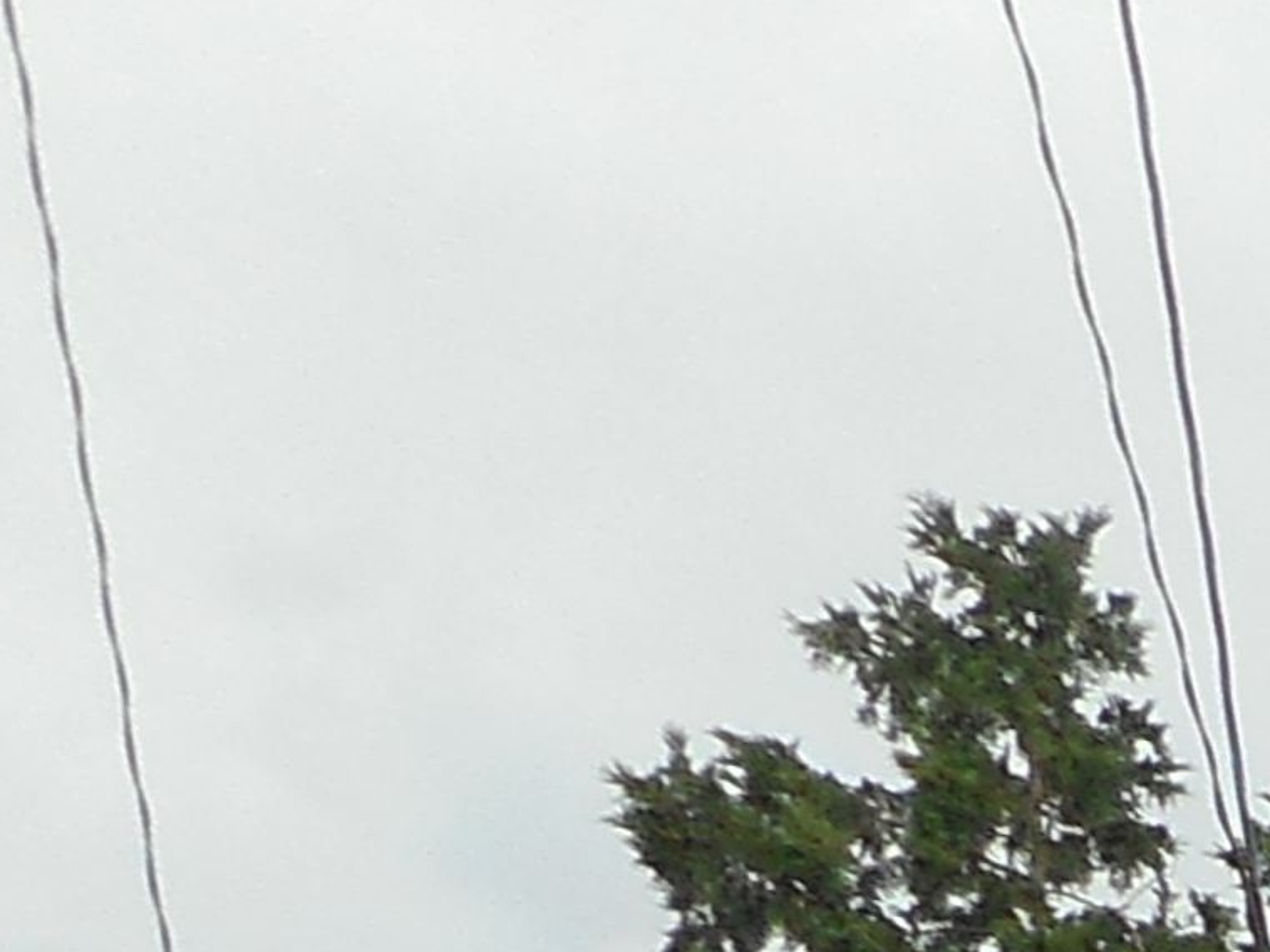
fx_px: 6235
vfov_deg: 7.3
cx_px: 3872
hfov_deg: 9.2
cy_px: 3203
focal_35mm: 170
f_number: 3.7
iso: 80
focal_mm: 4.5
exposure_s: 1/320
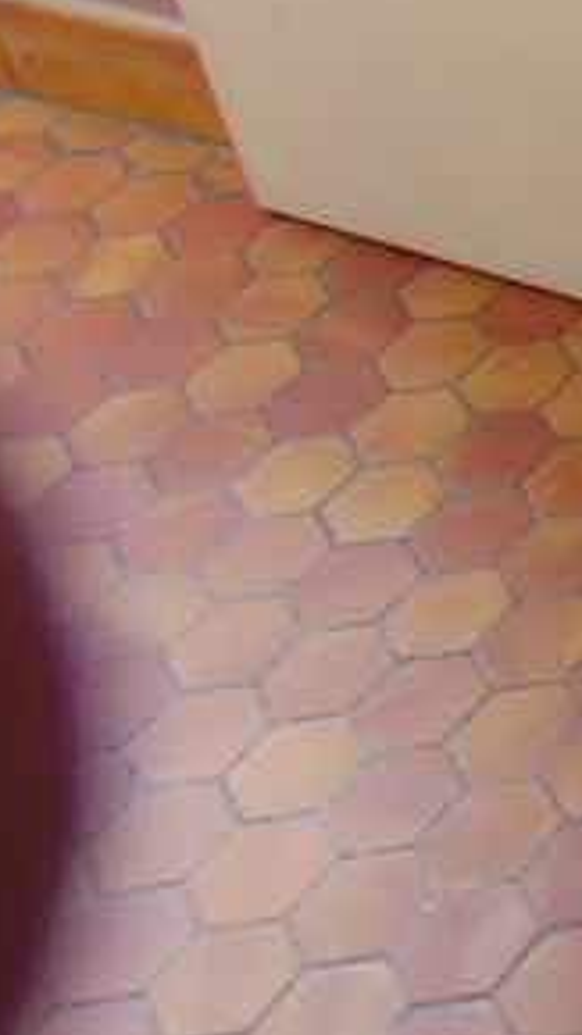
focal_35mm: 94
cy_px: -228
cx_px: 1742
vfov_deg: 21.0
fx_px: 2580
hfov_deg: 9.8
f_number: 3
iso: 100
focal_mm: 4.5
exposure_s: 1/30
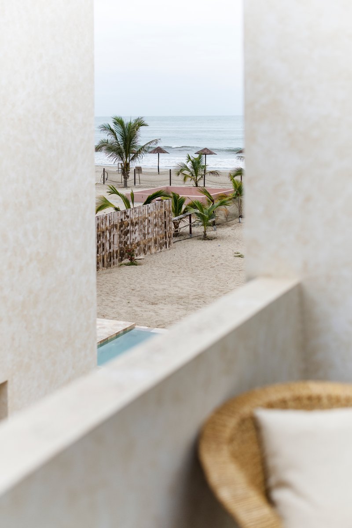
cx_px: 176
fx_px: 733
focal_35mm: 50
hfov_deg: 27.0
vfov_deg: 39.6
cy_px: 264
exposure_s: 1/8000
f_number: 2
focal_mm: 50
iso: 400
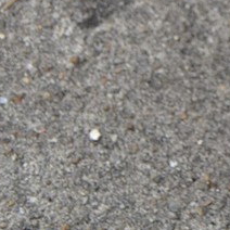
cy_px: -256
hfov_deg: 8.5
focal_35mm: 179
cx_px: 628
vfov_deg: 9.1
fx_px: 1346
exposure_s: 1/125
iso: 160
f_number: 5.6
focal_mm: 22
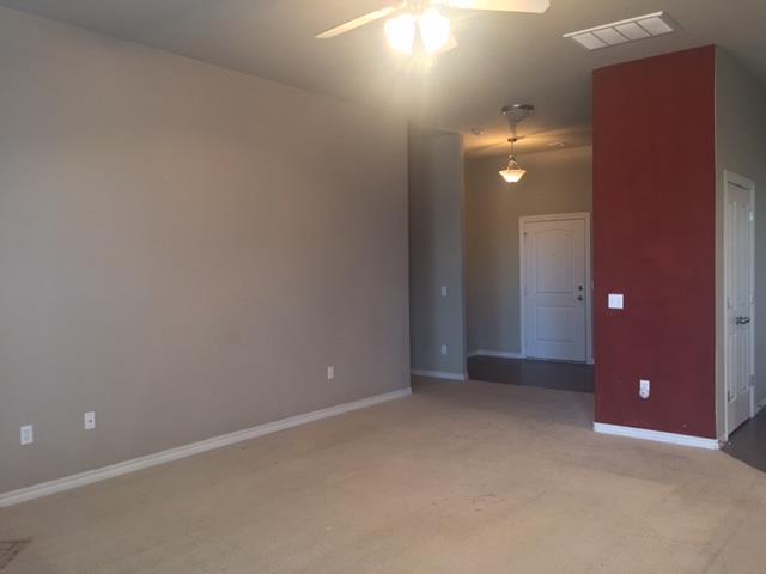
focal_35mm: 29
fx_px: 642
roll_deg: +0.0
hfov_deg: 61.7
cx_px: 383
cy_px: 287
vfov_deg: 48.2
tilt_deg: -1.9
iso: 250
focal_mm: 4.15
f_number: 2.2
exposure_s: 1/30
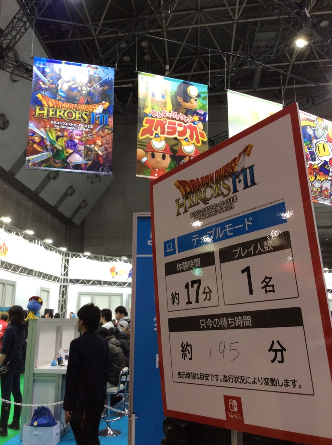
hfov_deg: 44.1
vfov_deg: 56.9
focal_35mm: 32
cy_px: 222
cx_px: 166
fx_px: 410
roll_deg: +1.1
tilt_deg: +13.4
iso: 64
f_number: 2.4
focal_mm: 3.3
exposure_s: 1/24
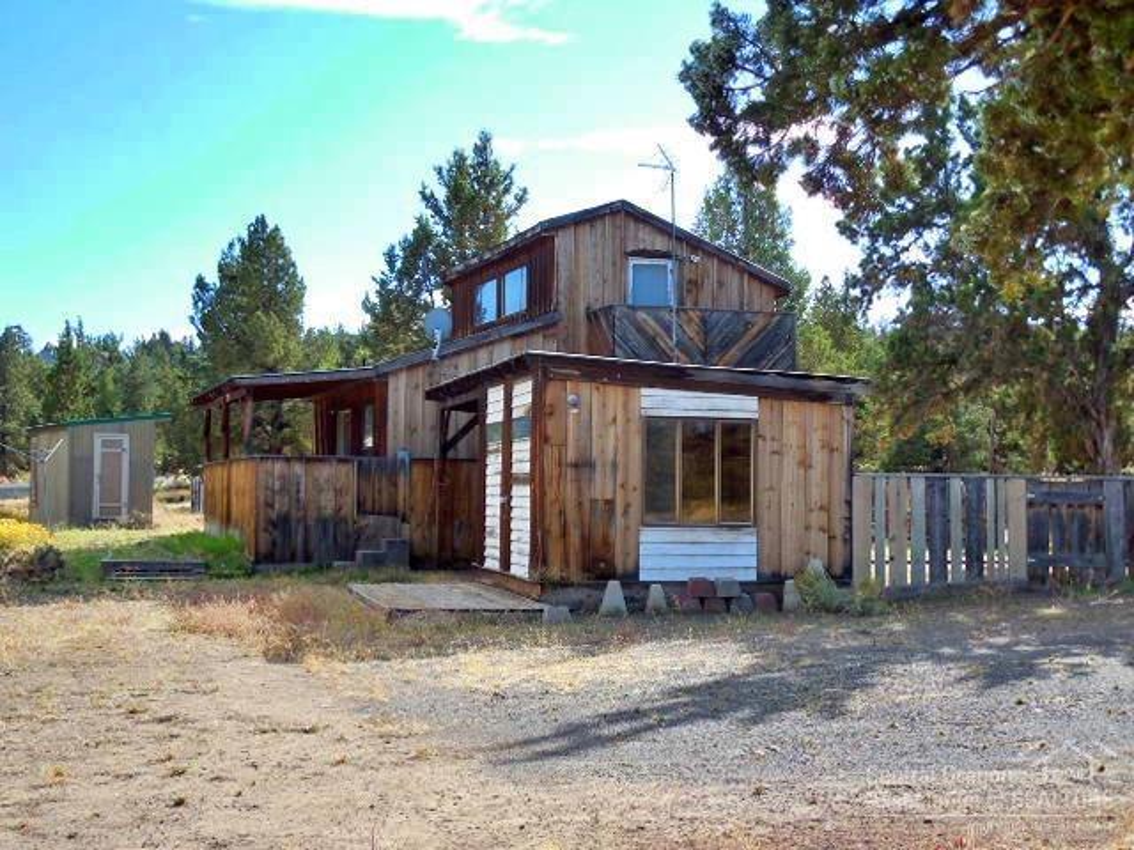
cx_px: 567
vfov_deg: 30.3
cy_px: 425
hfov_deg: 39.7
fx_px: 1572
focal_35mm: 48
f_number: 4
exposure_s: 1/400
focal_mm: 8.7
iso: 125
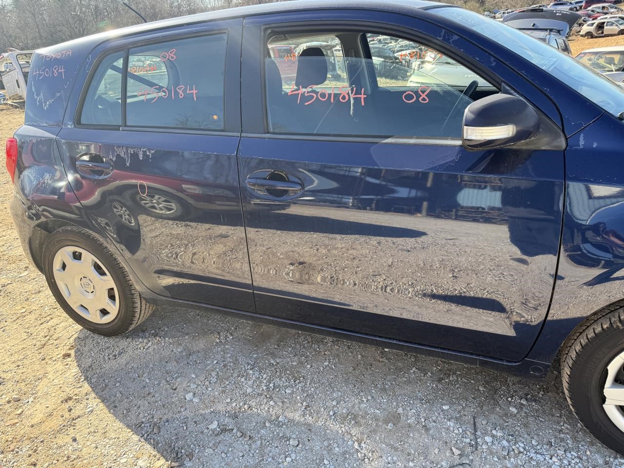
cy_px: 234
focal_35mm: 24
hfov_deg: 71.6
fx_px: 433
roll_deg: +5.0
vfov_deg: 56.8
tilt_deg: -25.4
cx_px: 312
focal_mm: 6.76
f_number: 1.78
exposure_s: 1/931
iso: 100
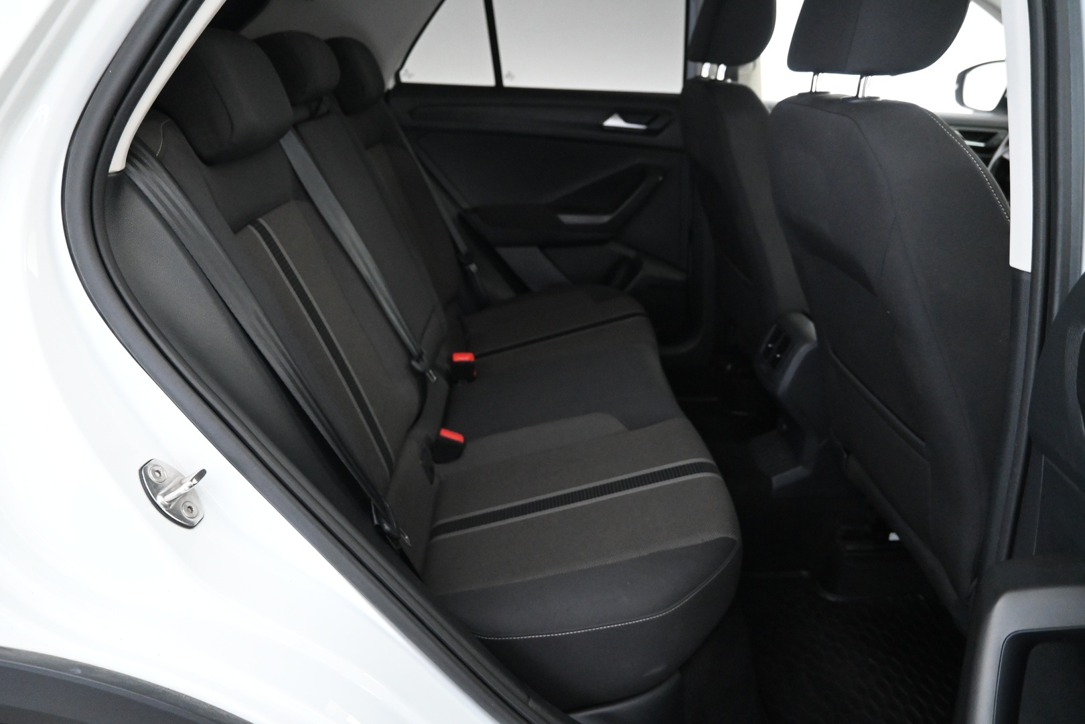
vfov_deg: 53.1
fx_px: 723
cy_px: 362
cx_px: 542
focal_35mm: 24
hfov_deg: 73.7
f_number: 3.5
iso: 4000
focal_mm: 16
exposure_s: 1/40
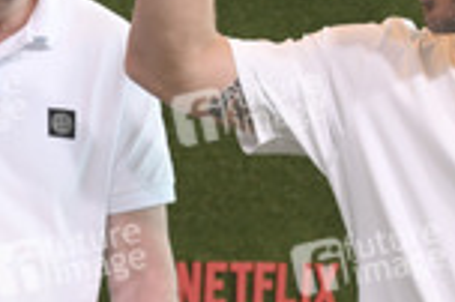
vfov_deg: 9.6
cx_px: 289
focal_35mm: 142
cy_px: 185
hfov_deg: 14.4
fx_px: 1793
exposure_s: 1/200
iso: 800
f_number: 4
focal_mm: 48
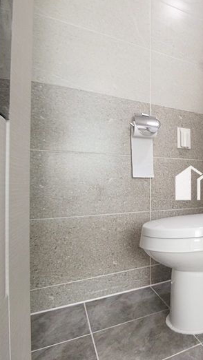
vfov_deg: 76.3
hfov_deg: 34.6
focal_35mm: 24
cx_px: 260
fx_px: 230
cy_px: 180
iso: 800
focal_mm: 10
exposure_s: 1/20
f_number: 9
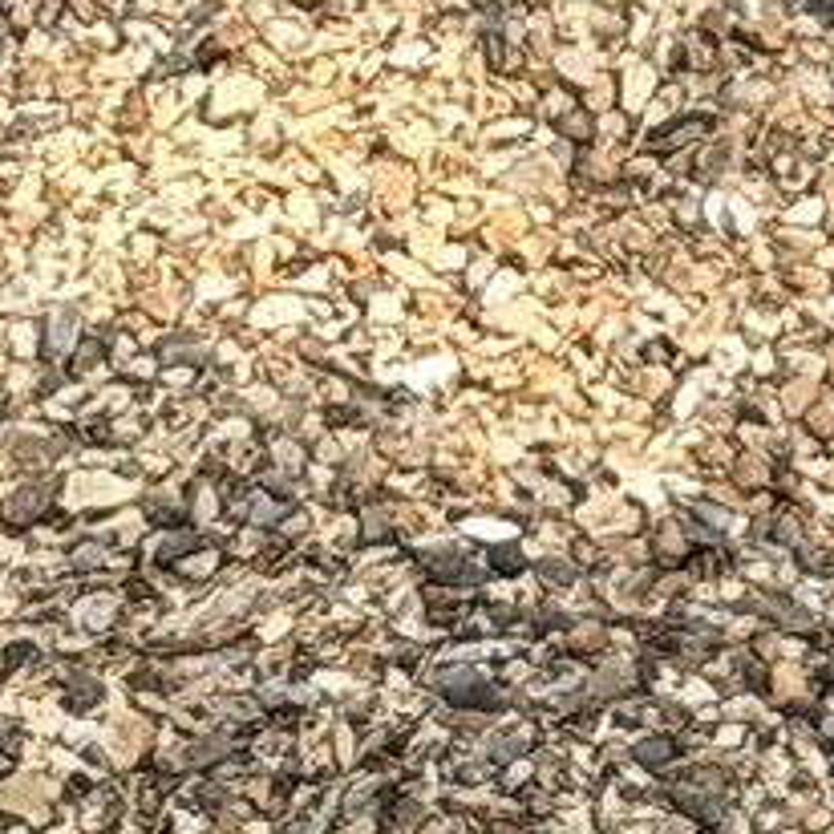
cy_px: -1368
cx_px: 2494
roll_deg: -1.0
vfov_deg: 4.1
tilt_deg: -19.8
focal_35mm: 422
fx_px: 11503
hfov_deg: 4.0
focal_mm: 6.76
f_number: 1.78
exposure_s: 1/1100
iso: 64
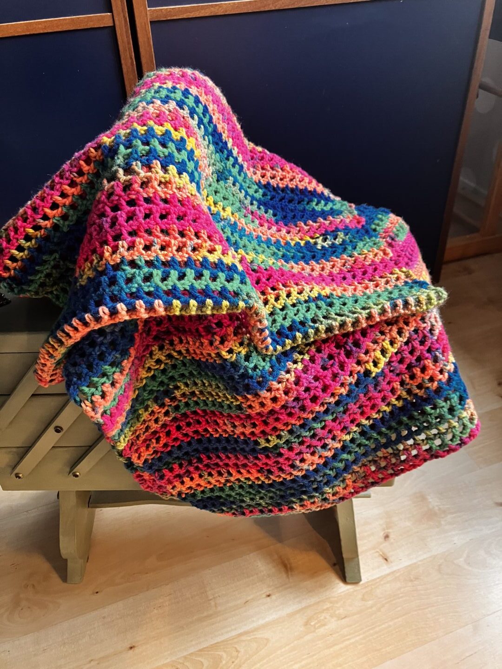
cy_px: 334
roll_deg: +2.8
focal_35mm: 28
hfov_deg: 49.7
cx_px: 251
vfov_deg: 63.4
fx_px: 541
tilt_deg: -37.5
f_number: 1.8
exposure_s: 1/50
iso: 200
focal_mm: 3.99
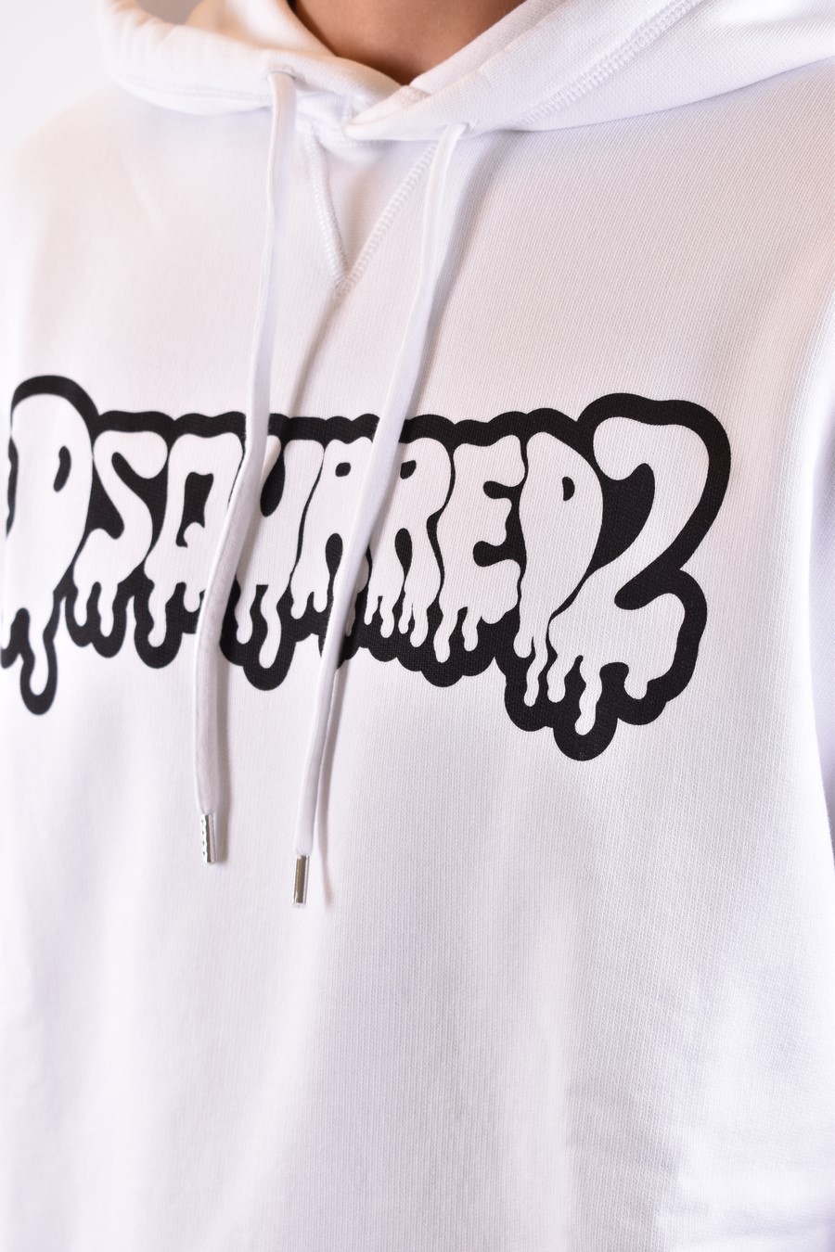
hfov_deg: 17.5
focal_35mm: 78
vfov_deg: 26.0
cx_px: 418
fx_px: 2714
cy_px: 626
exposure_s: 1/60
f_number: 7.1
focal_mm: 52
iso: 320
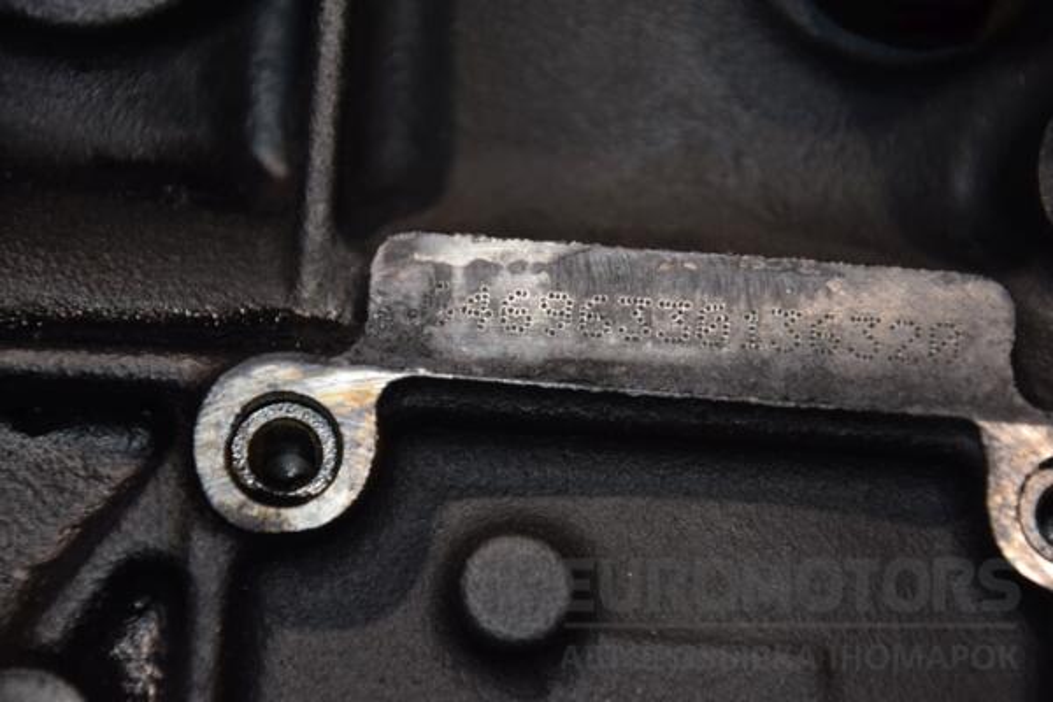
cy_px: 351
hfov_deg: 13.0
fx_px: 4607
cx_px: 526
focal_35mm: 158
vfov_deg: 8.7
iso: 800
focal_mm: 105
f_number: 5.6
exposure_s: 1/60
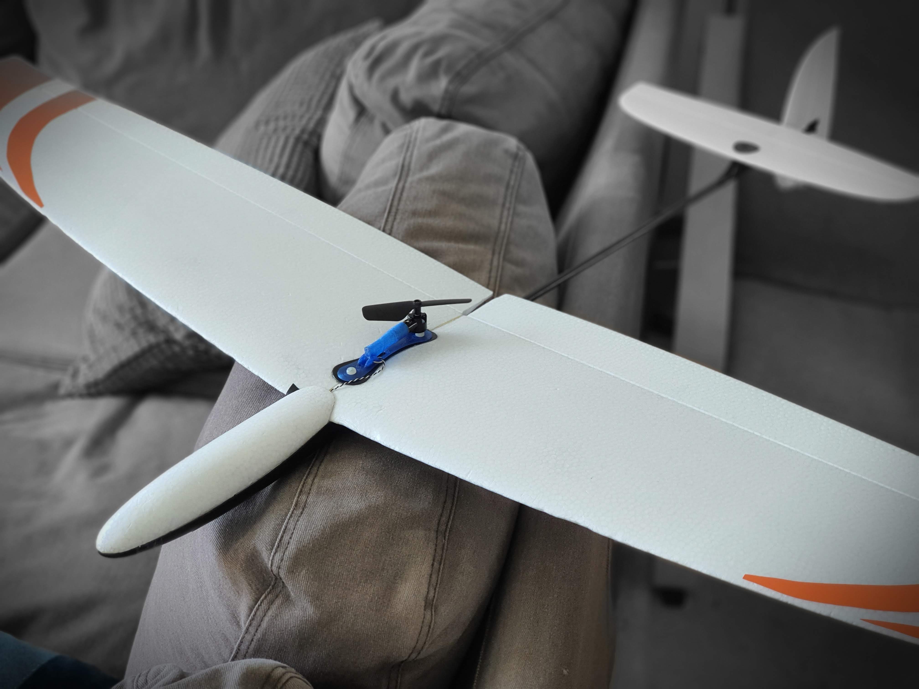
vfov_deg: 28.0
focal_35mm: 52
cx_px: 460
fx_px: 1381
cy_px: 344
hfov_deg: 36.8
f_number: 2.1
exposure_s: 1/50
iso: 50
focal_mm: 6
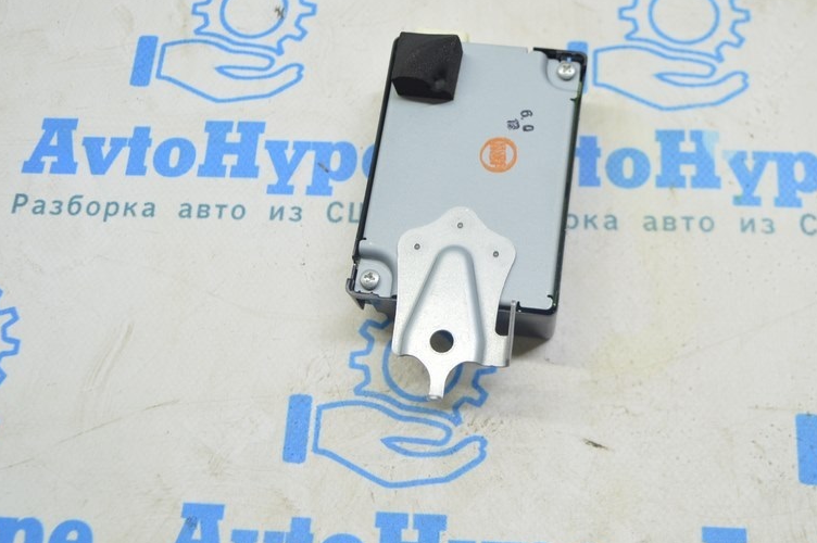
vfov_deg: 27.4
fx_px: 1111
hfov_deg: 40.3
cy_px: 207
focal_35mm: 49
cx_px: 458
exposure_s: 1/40
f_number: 4
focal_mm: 24
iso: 400
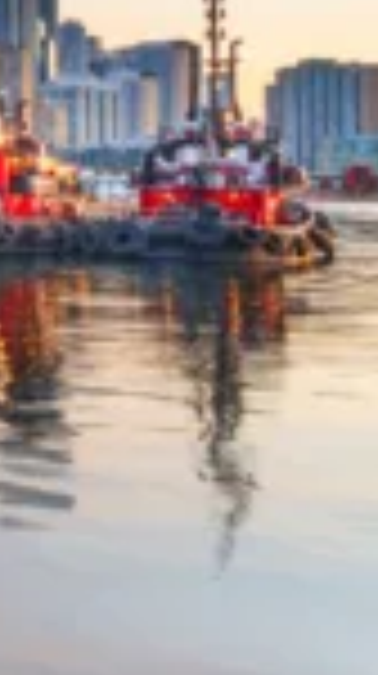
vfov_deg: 30.9
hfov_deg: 9.7
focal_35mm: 67
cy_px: 158
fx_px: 1198
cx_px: -932
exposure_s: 3.2
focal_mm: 16
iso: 100
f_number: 16
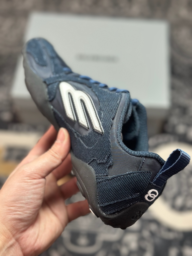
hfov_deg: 30.3
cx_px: 96
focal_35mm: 48
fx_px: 355
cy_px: 128
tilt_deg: -58.3
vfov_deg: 39.7
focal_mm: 6.86
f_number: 1.78
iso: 80
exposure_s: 1/428
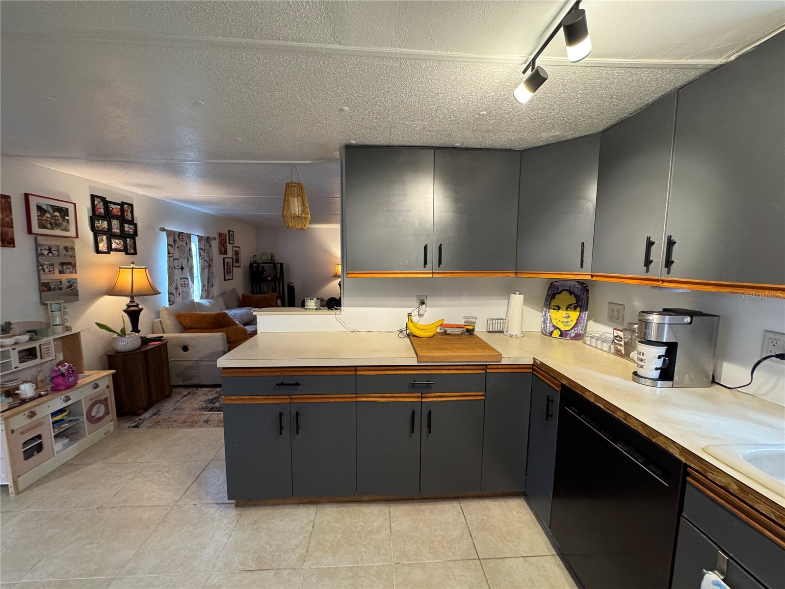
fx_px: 317
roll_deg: -1.4
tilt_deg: -7.4
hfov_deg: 102.1
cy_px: 294
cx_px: 392
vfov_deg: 85.7
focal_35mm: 14
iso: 250
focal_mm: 2.22
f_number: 2.2
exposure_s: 1/60
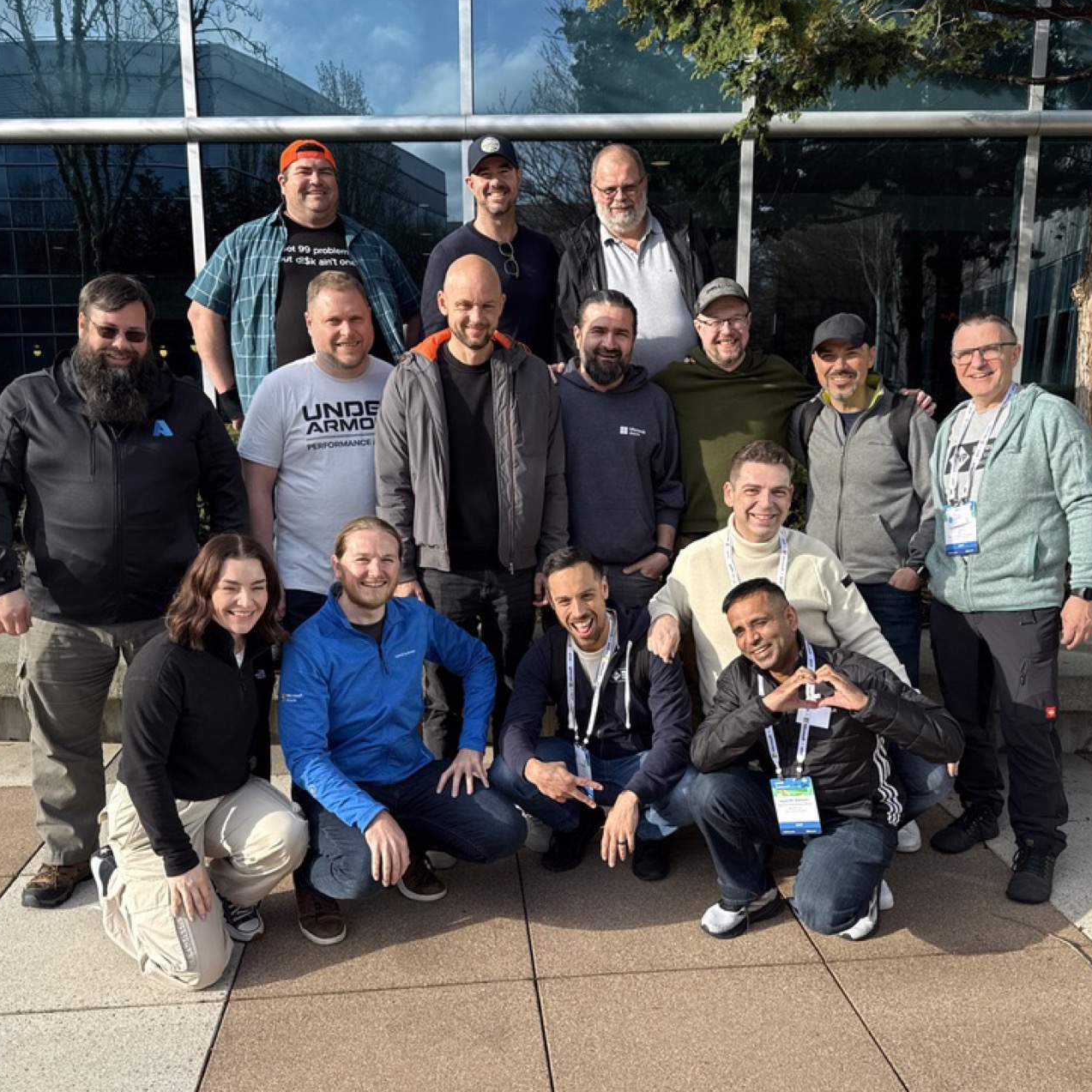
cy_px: 573
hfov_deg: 54.0
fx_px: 1071
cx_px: 570
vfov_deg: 54.0
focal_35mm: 30
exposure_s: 1/1437
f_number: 1.78
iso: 80
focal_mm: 6.76
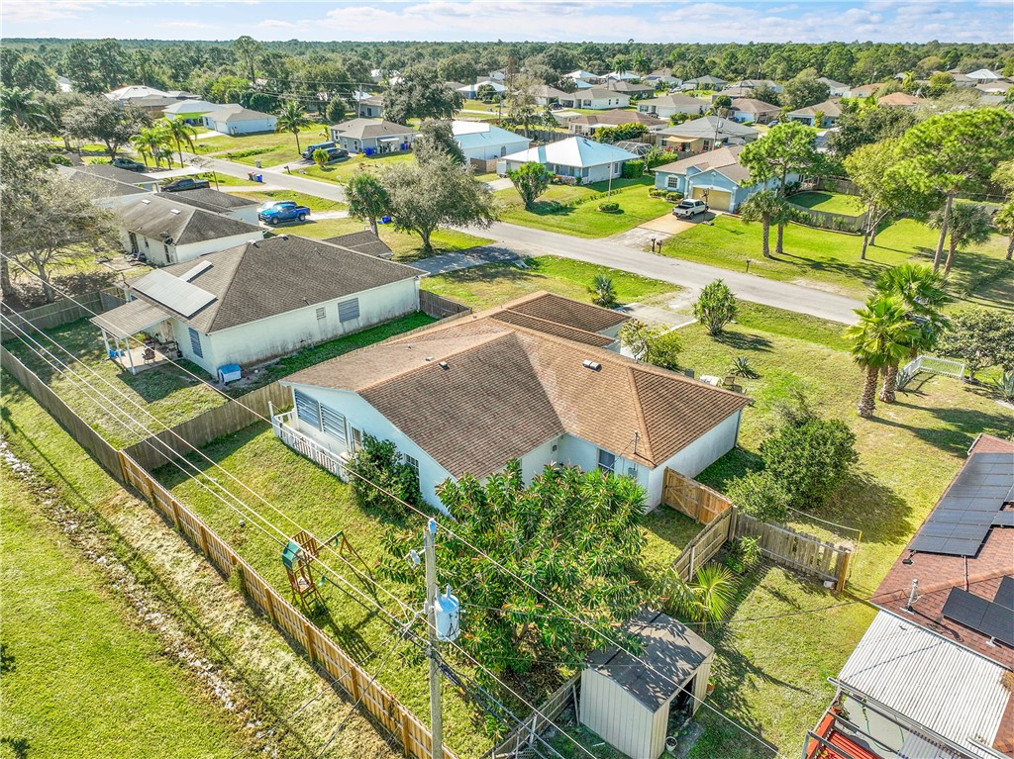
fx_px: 703
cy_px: 380
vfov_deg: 56.8
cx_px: 507
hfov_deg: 71.6
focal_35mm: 24
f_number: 2.8
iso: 210
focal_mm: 12.29
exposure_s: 1/2000
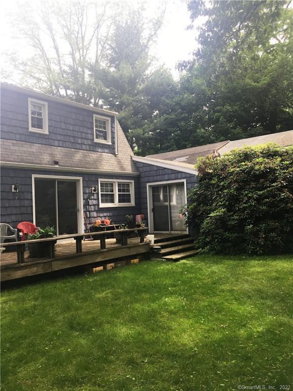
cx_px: 146
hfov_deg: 48.2
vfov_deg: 61.7
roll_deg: +2.4
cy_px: 196
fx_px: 327
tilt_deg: +0.4
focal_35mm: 29
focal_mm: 4.15
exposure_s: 1/234
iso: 25
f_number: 2.2
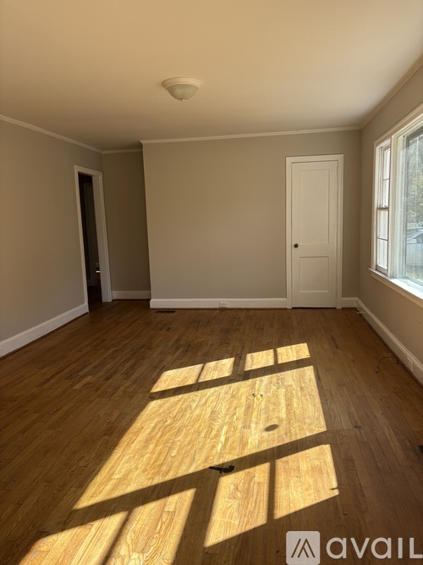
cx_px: 212
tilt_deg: -9.6
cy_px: 282
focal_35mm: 26
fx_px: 424
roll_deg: +0.5
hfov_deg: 53.0
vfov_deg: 67.3
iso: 50
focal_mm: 5.96
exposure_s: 1/865
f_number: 1.6
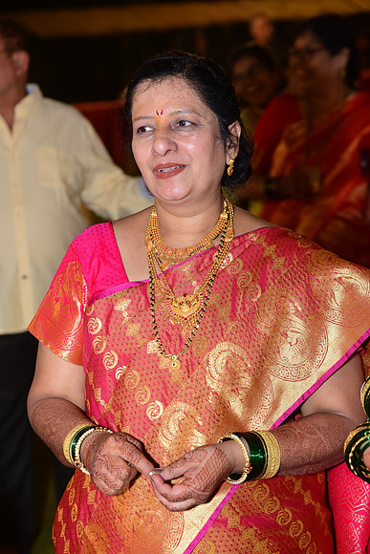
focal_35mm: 105
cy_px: 277
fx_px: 1618
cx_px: 185
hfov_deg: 13.0
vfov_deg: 19.5
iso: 2000
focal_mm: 105
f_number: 5.6
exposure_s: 1/200
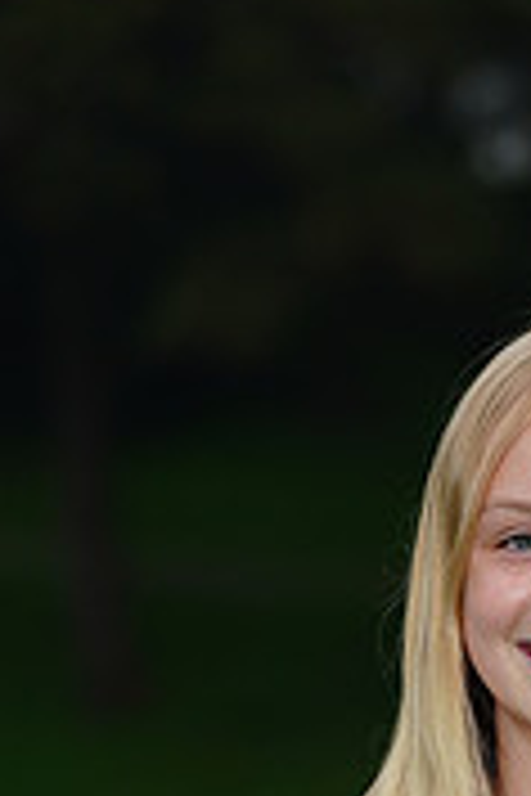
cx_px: 603
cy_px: 1165
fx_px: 12278
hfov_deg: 2.5
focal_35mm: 555
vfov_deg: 3.7
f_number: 5.6
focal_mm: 169
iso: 200
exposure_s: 1/200
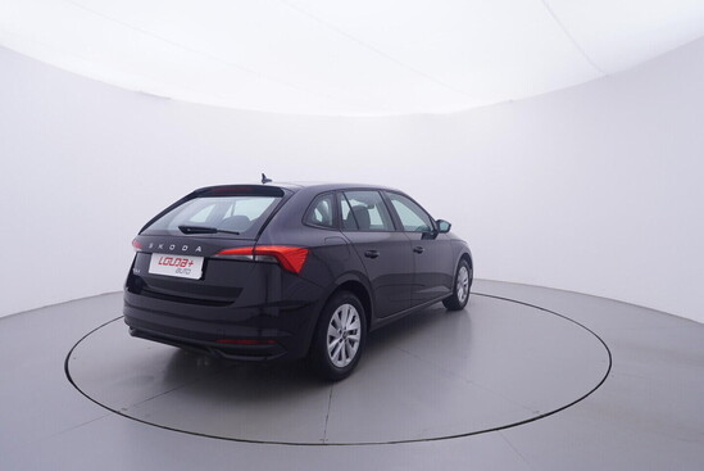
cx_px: 352
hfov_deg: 77.3
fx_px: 440
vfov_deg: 56.2
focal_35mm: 22
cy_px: 236
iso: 200
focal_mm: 15
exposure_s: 1/80
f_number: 5
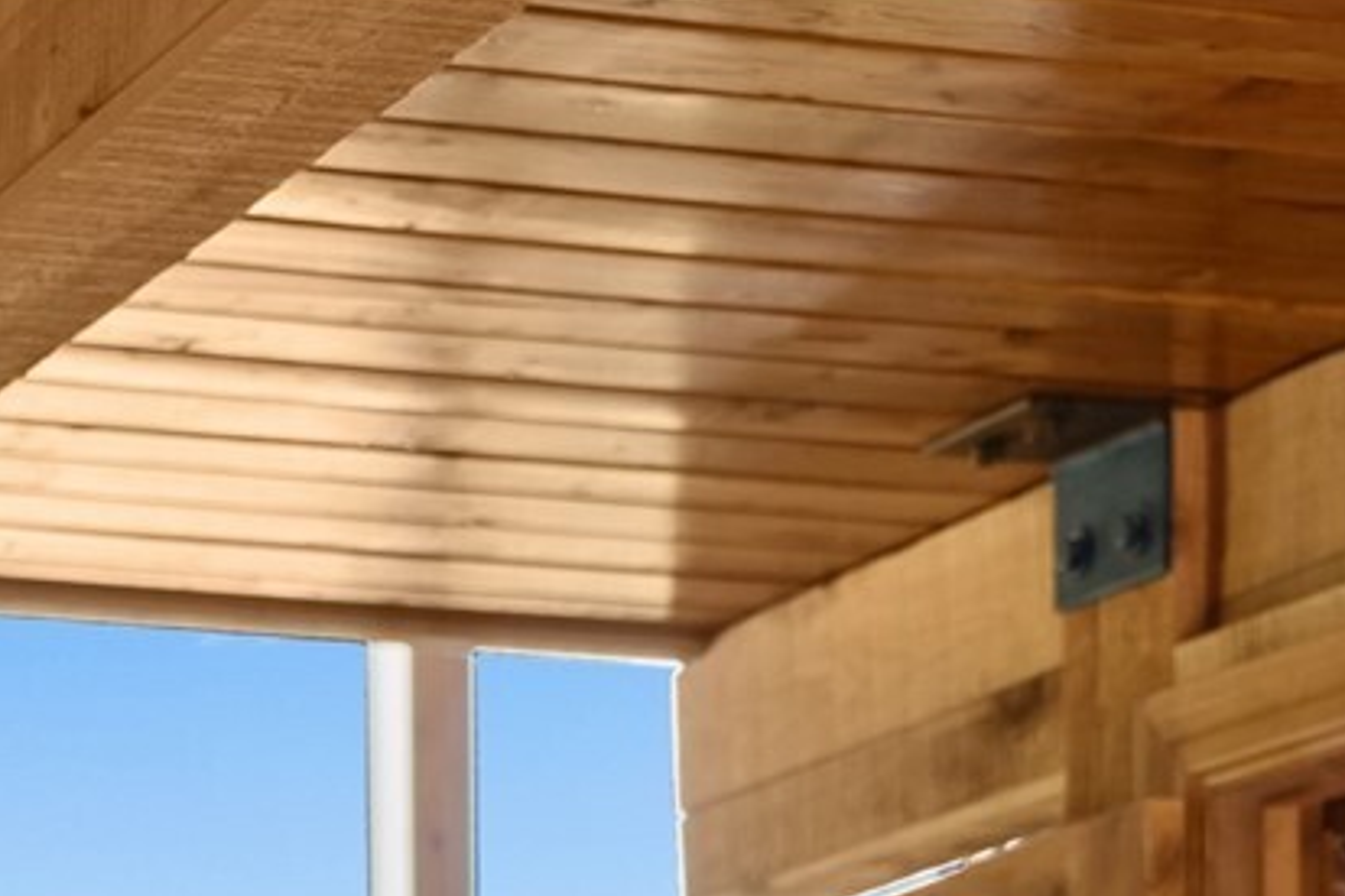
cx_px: -164
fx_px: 4852
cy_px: 1808
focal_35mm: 130
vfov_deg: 9.8
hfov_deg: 15.3
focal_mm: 31.7
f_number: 2.8
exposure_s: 1/15
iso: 400
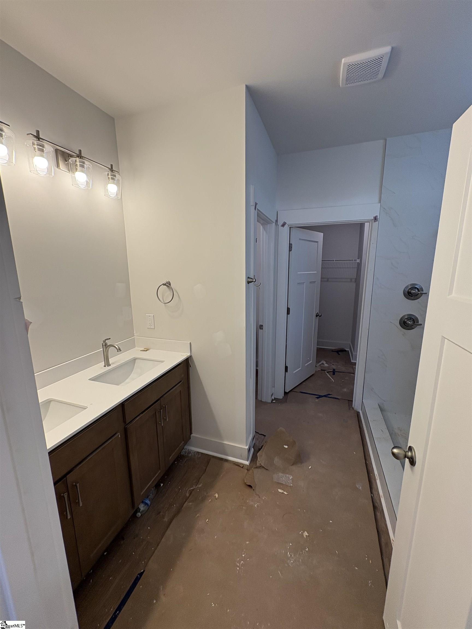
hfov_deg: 85.7
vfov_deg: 102.1
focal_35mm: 14
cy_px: 314
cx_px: 236
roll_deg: +2.3
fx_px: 255
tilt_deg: -9.2
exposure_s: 1/120
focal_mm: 2.22
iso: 100
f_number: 2.2
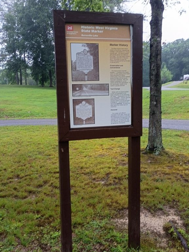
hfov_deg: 46.8
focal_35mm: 30
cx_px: 93
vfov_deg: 60.0
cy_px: 126
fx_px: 218
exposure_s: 1/60
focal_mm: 4.27
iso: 163
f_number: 1.8
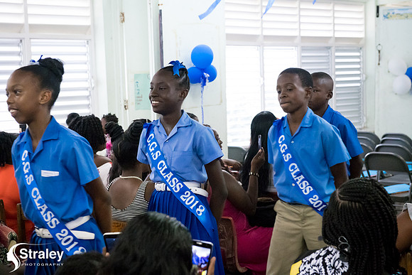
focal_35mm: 66
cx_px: 206
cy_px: 138
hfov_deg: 30.5
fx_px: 755
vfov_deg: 20.6
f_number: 6.3
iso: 25600
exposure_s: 1/200
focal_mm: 66
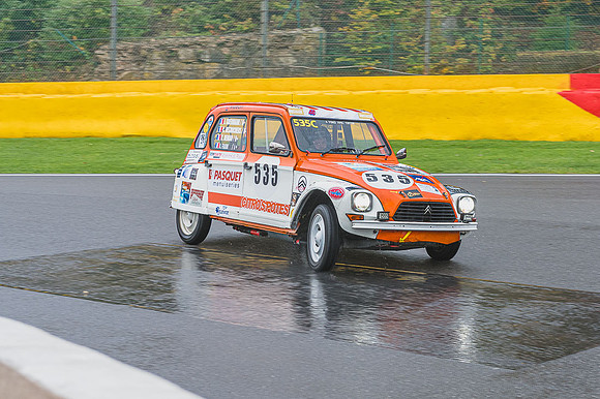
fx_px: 1455
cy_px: 224
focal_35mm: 87
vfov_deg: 15.6
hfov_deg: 23.1
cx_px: 423
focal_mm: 62
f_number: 5
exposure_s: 1/200
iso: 640
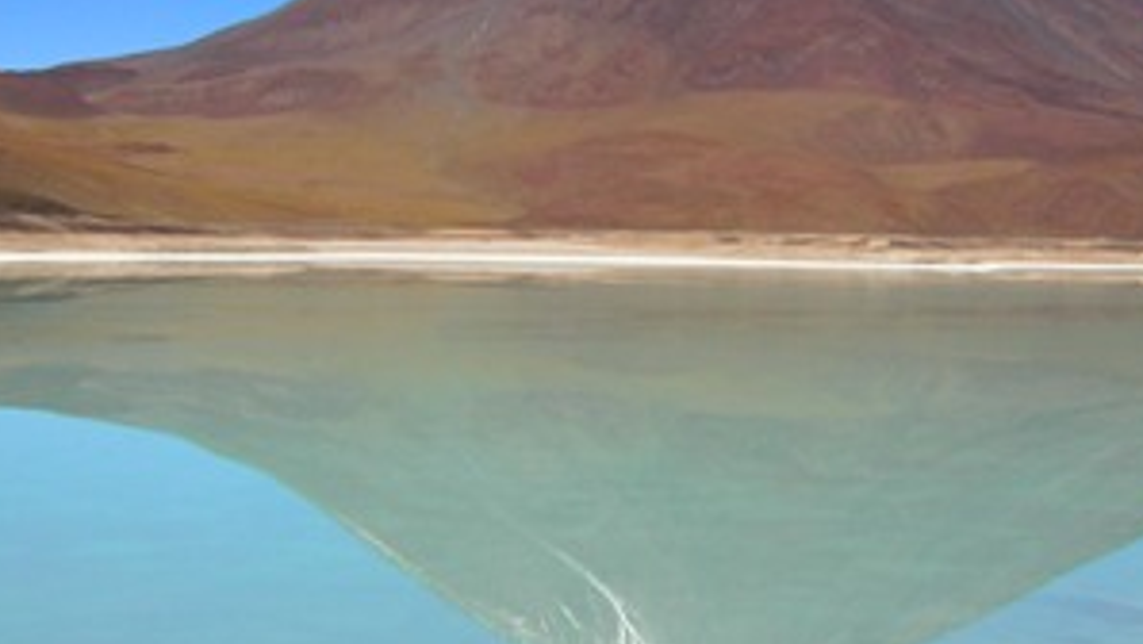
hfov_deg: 26.7
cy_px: 257
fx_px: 2396
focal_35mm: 79
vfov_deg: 15.3
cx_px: 736
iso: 50
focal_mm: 7.1
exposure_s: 1/332
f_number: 6.4
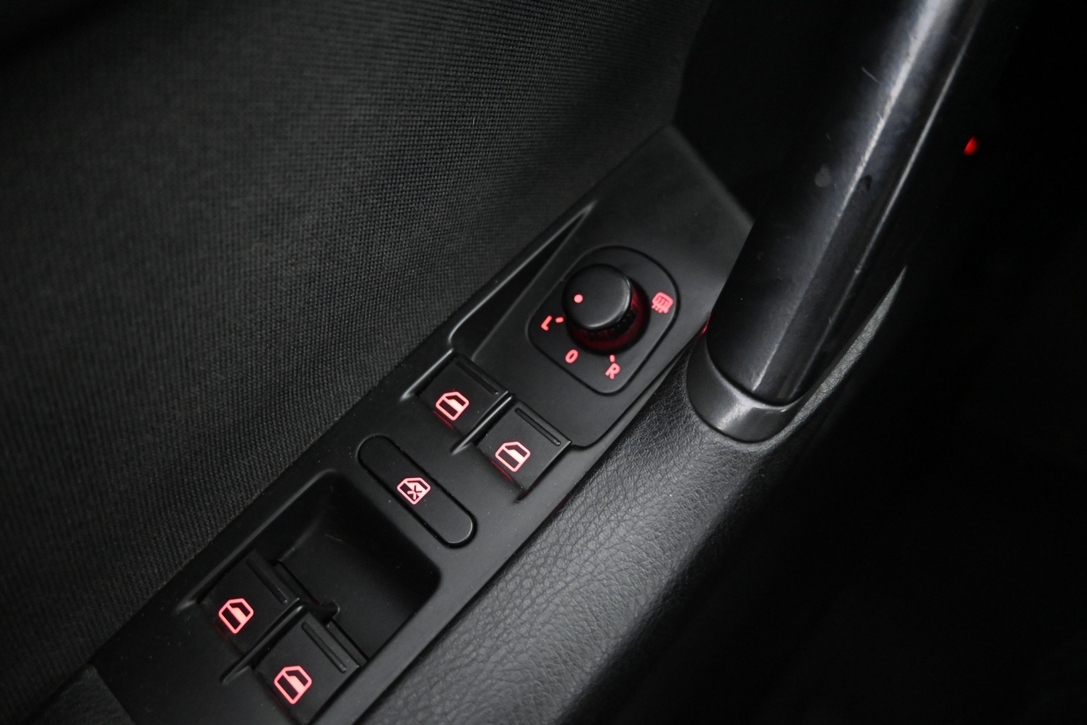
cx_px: 544
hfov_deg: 73.7
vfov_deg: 53.1
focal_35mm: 24
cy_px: 362
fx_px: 725
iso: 5600
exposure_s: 1/25
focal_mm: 16
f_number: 3.5
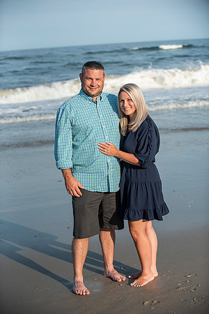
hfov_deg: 17.5
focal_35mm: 78
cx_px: 104
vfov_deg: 26.0
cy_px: 157
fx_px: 679
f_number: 3.5
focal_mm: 78
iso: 250
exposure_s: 1/4000
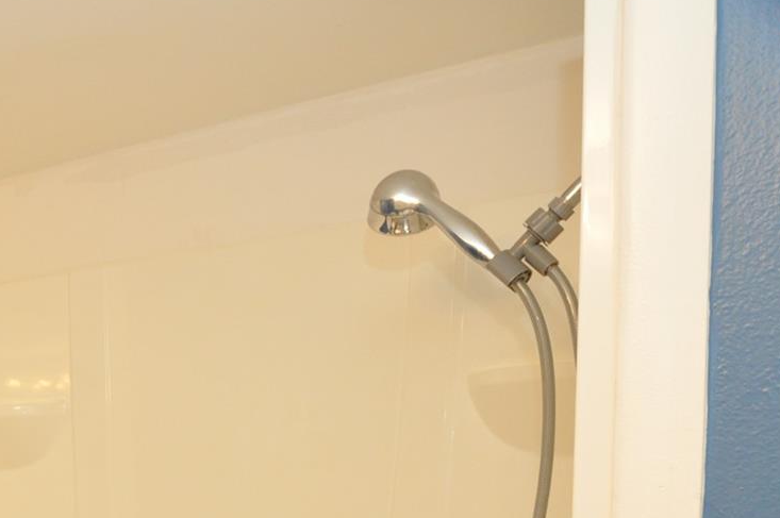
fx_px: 1062
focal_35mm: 49
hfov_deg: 36.2
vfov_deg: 25.7
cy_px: 549
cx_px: -5
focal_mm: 15
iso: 800
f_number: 5.6
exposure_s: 1/60
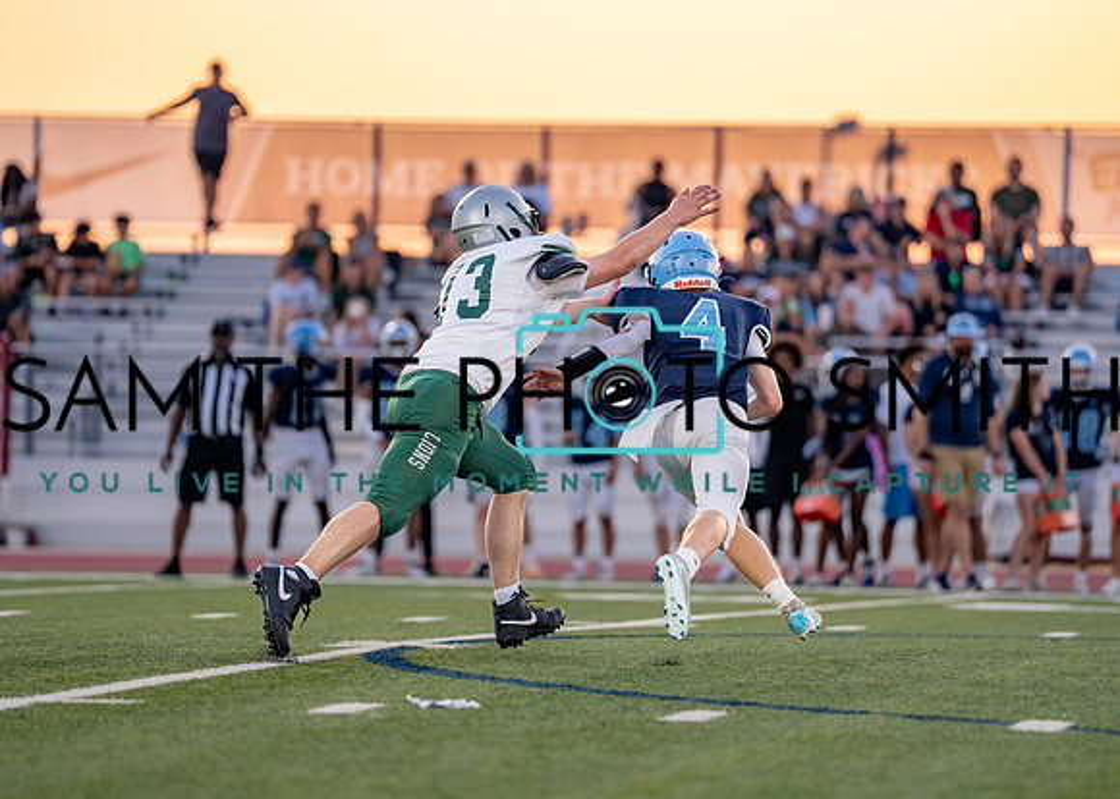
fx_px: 7821
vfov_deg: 5.9
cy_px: 362
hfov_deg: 8.2
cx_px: 544
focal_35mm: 246
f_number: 2.8
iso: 1000
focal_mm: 200
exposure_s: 1/1250
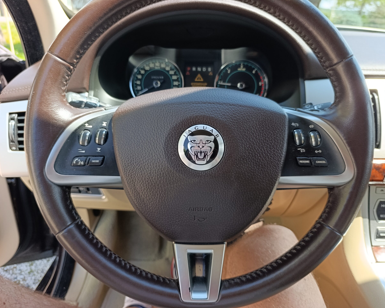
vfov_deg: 58.8
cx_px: 197
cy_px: 154
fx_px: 274
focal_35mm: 24
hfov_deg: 70.3
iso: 64
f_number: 1.6
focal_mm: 6.14
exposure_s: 1/100
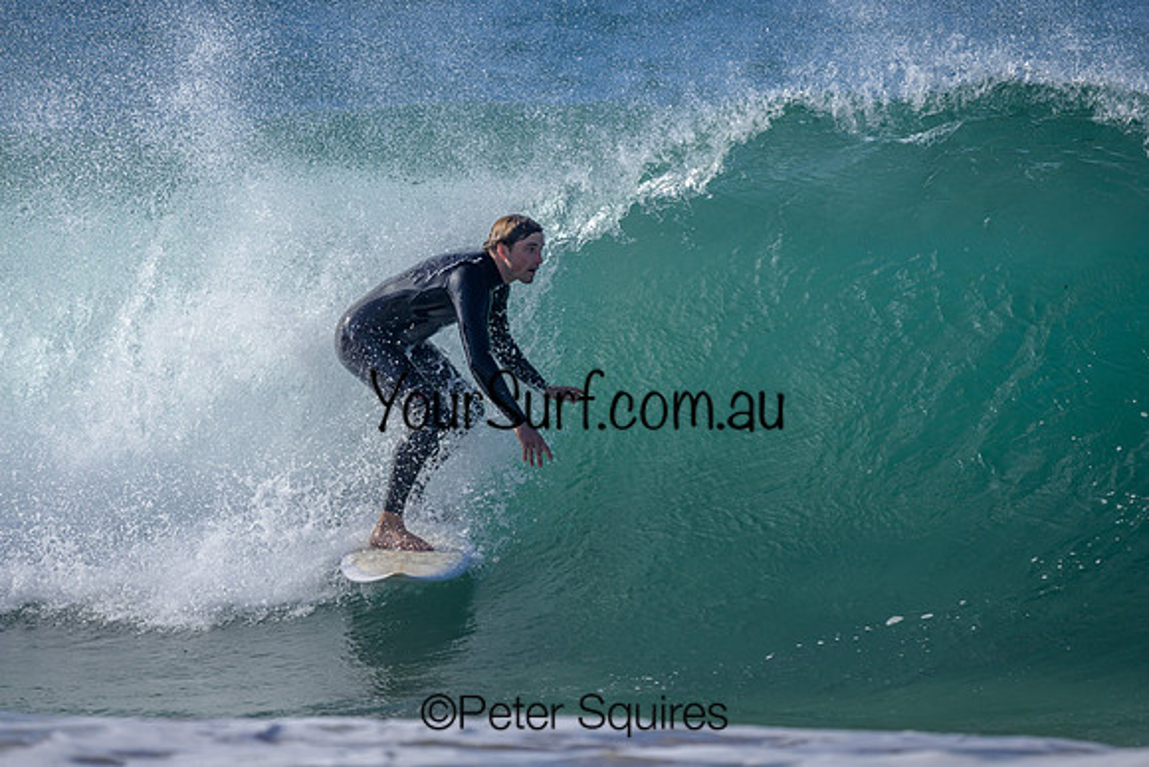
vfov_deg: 1.6
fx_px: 27062
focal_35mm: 848
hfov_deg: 2.4
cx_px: 540
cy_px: 390
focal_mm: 800
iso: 280
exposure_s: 1/2000
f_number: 6.3
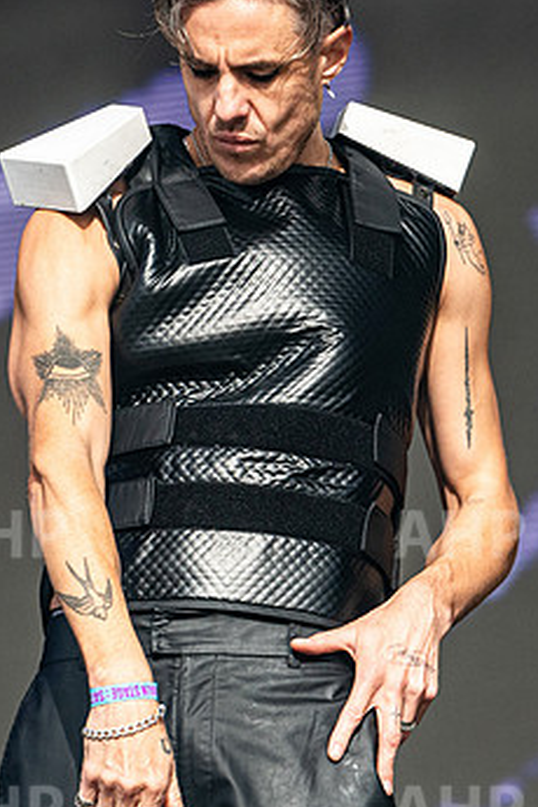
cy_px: 200
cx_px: 254
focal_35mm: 476
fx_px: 10669
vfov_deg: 4.3
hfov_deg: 2.9
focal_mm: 180
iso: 250
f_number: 4.5
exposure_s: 1/6400
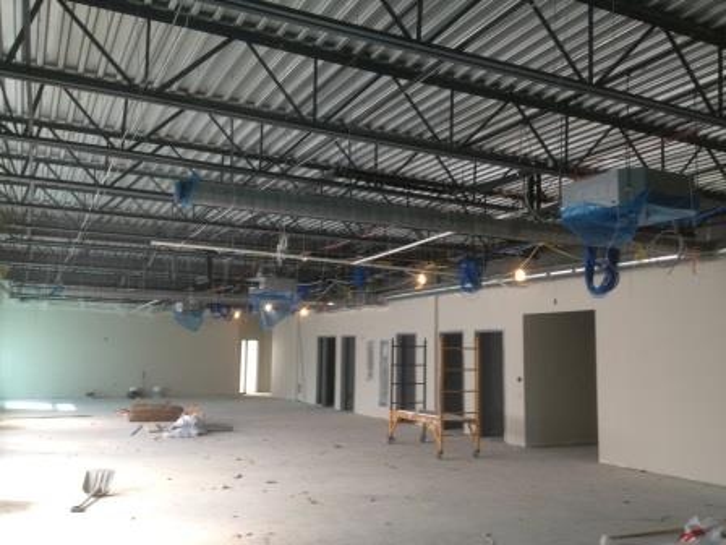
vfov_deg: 40.7
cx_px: 363
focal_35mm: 35
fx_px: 734
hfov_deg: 52.6
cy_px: 272
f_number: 2.4
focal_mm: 4.28
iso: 50
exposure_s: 1/30
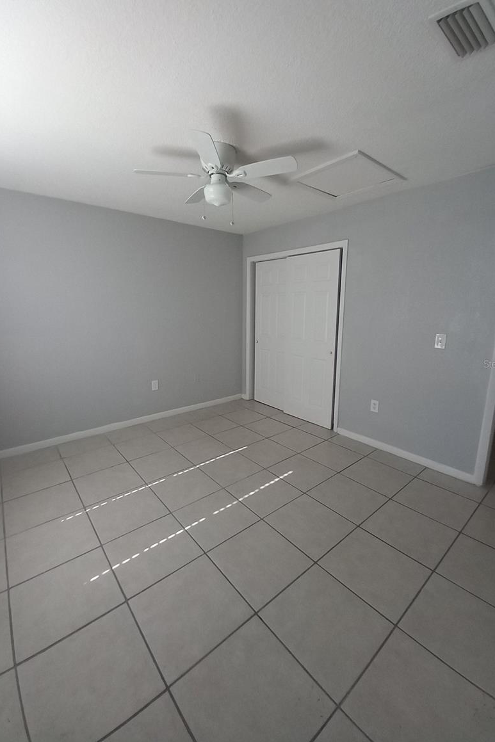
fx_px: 289
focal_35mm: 14
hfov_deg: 81.2
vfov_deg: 104.2
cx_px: 241
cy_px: 364
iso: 100
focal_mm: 1.13
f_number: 2.2
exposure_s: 1/120
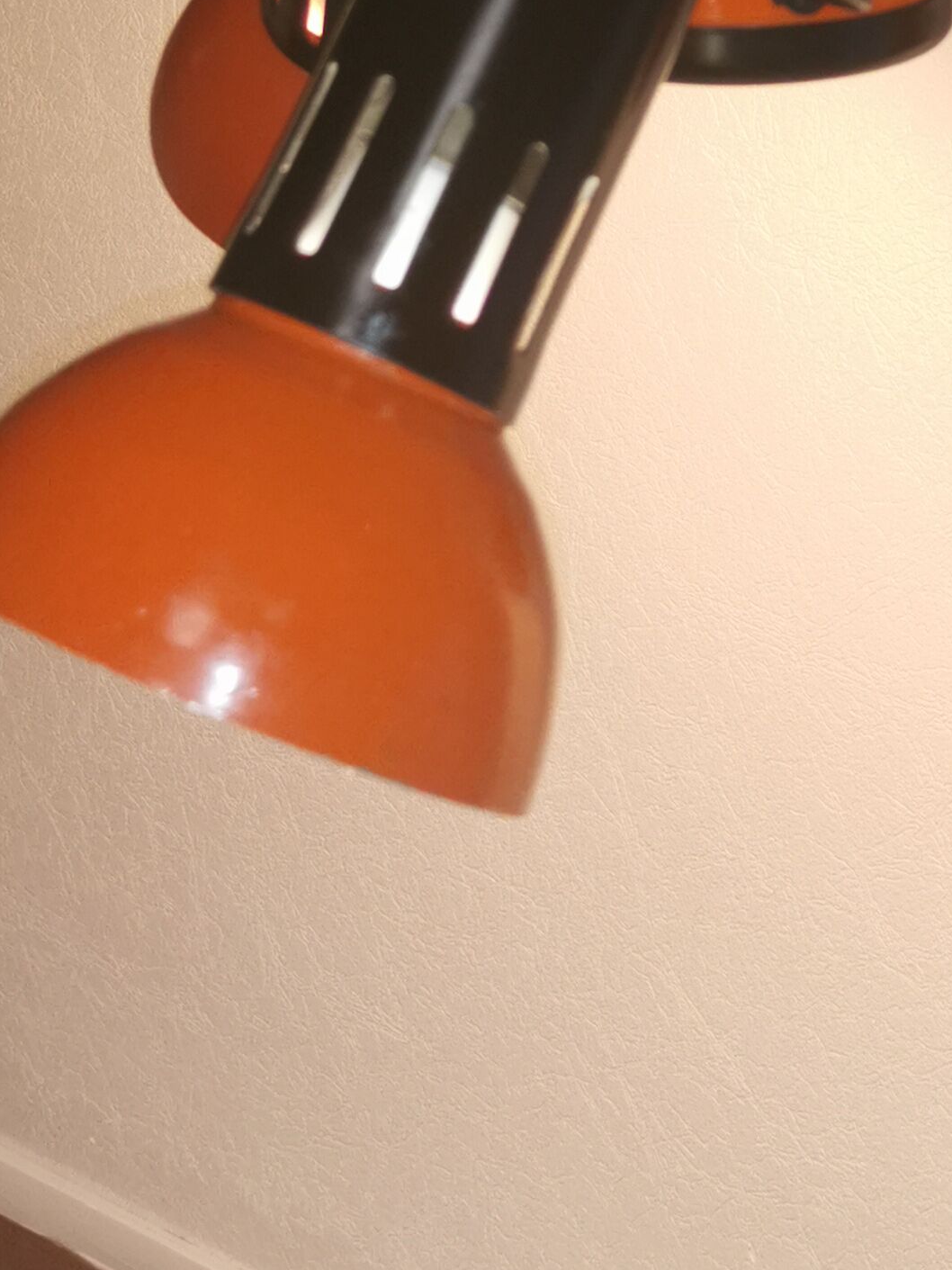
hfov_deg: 19.4
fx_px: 2751
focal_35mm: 75
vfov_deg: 24.2
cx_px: 754
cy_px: -149
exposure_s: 1/100
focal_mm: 5.58
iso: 160
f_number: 1.8
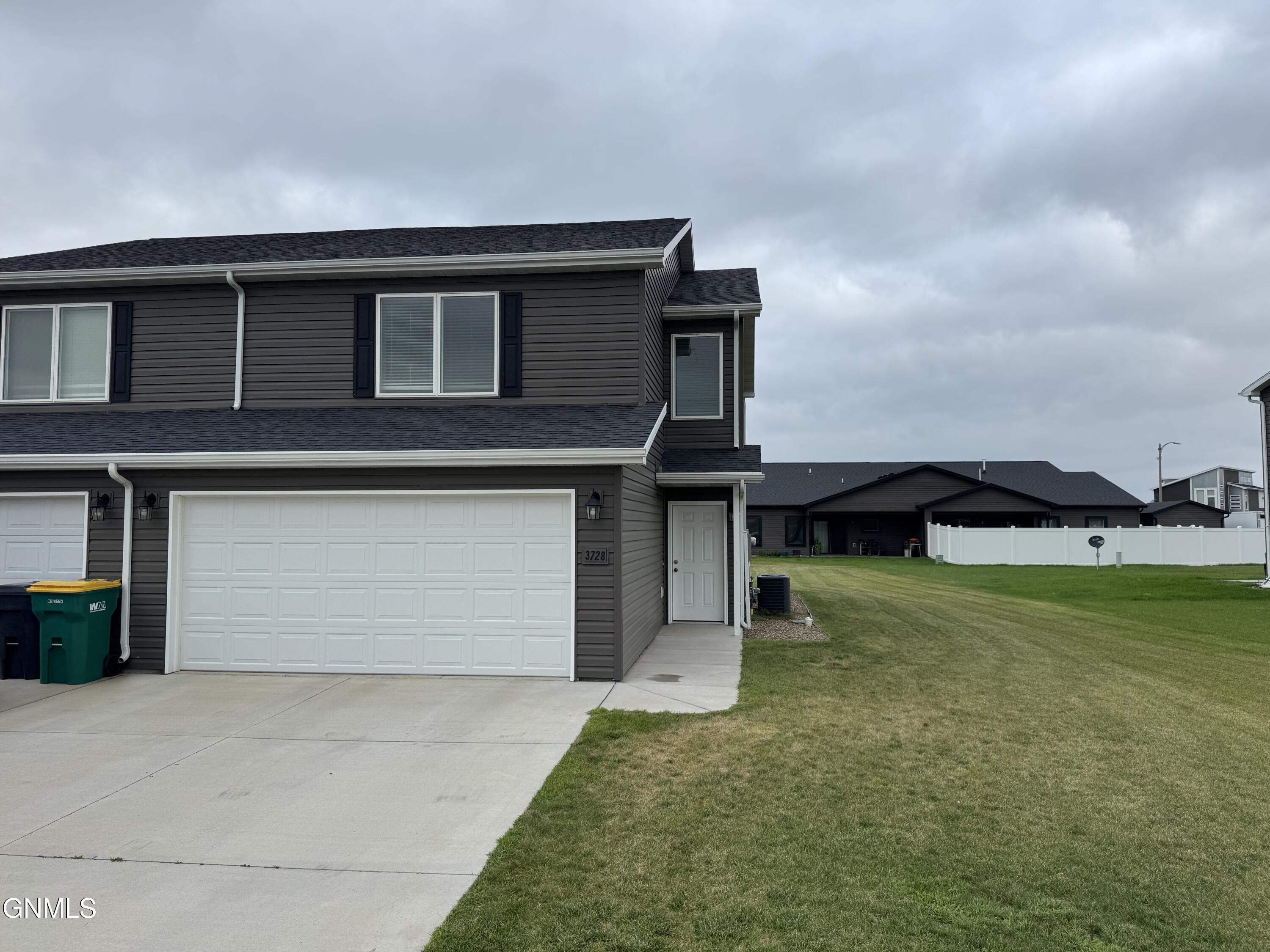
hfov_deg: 71.6
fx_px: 881
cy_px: 476
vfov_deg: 56.8
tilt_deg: +3.3
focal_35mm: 24
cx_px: 635
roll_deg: -0.3
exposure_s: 1/4608
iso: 80
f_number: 1.78
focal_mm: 6.76
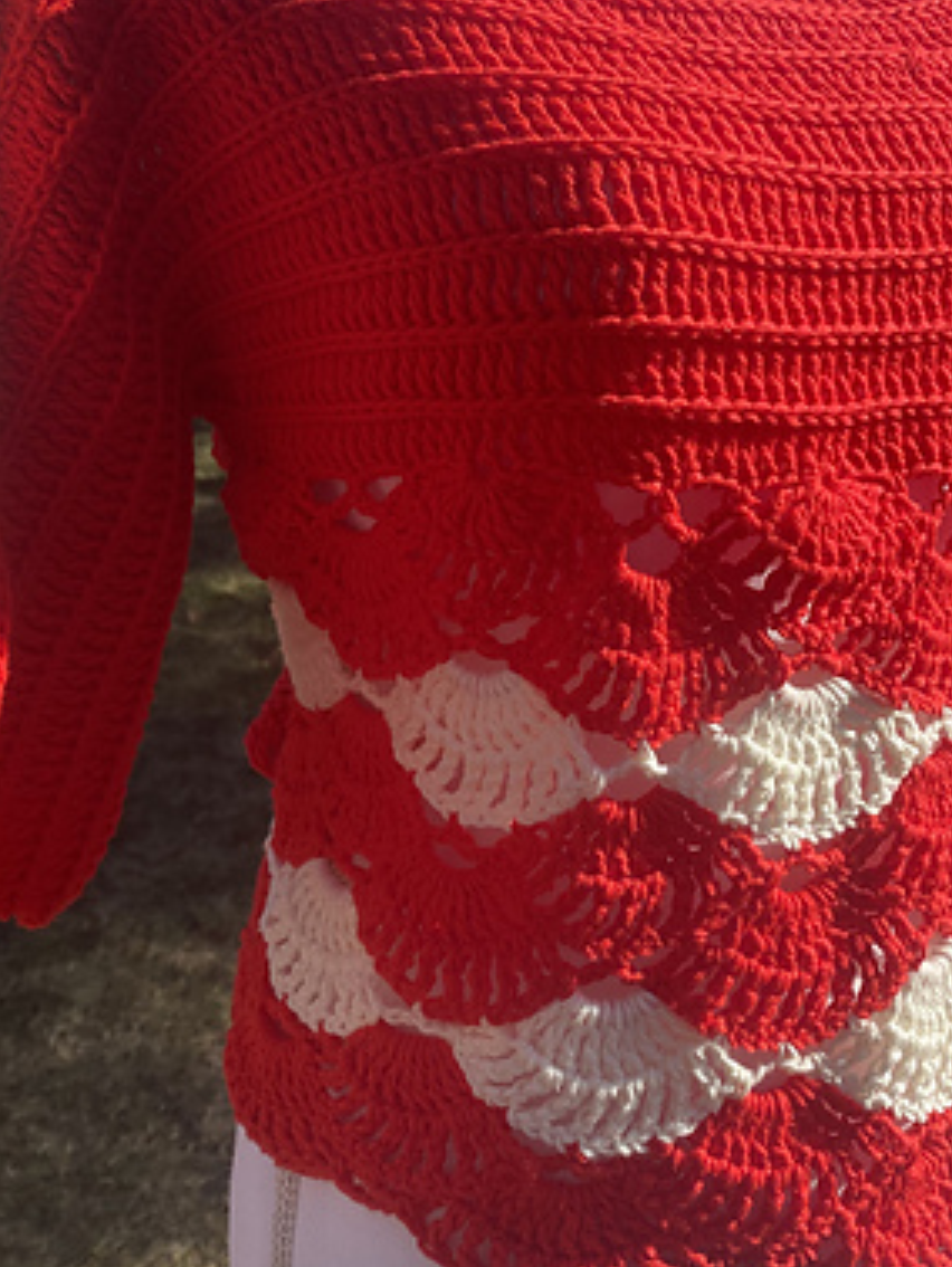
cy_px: 412
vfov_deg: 42.3
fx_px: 1612
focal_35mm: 44
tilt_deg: -8.9
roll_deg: +2.1
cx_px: 479
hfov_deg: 32.9
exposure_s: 1/1898
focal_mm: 4.25
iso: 32
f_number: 1.8
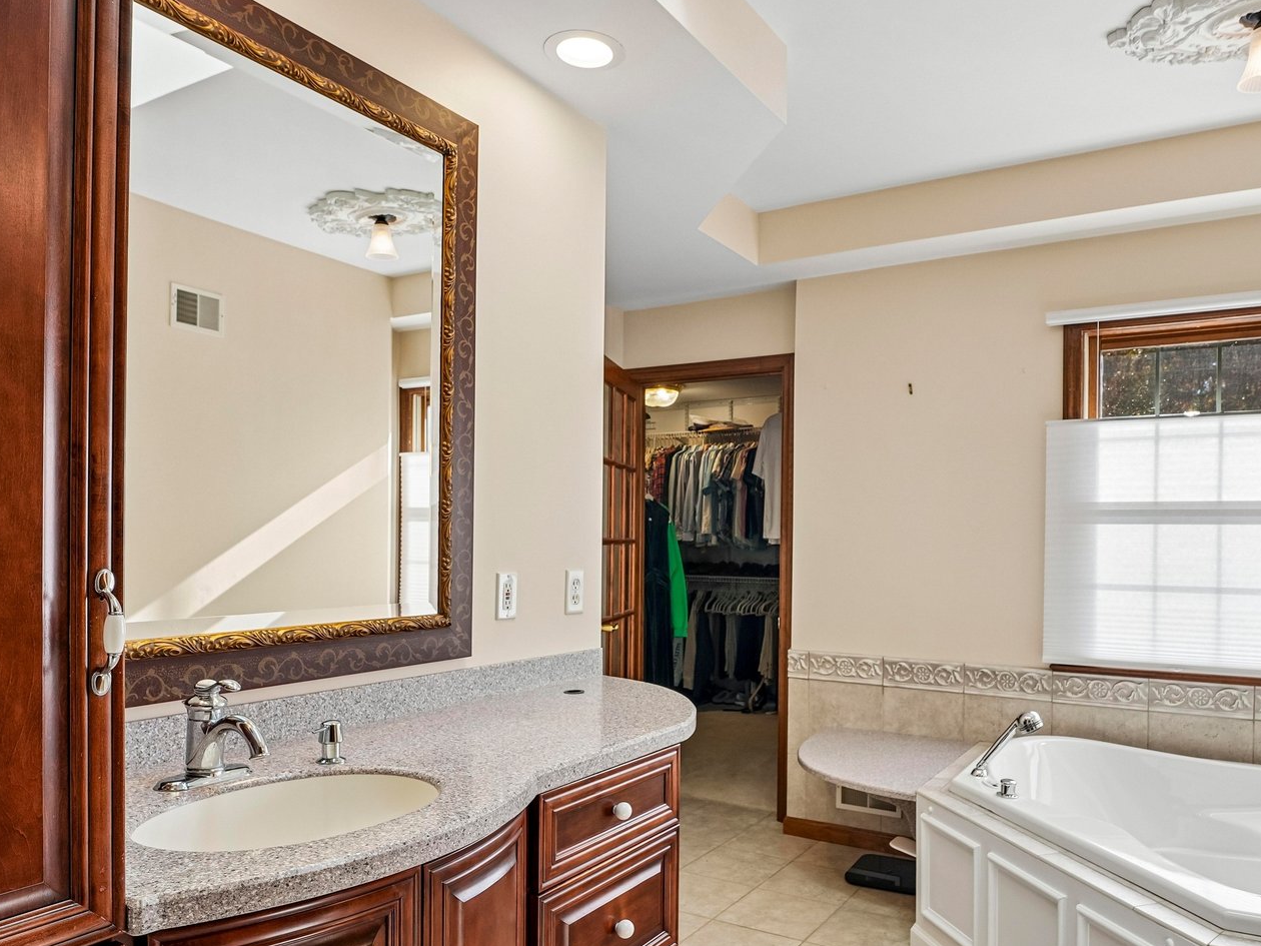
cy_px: 552
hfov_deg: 69.1
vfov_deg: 54.6
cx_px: 708
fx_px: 911
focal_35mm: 25
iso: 400
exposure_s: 1/80
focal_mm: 16
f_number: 8
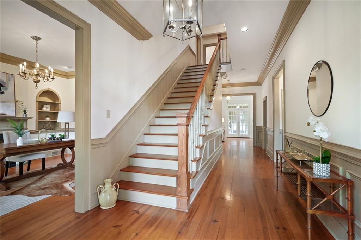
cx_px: 180
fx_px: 170
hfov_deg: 93.3
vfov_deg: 70.4
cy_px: 120
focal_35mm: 17
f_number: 2.8
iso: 400
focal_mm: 17
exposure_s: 1/40
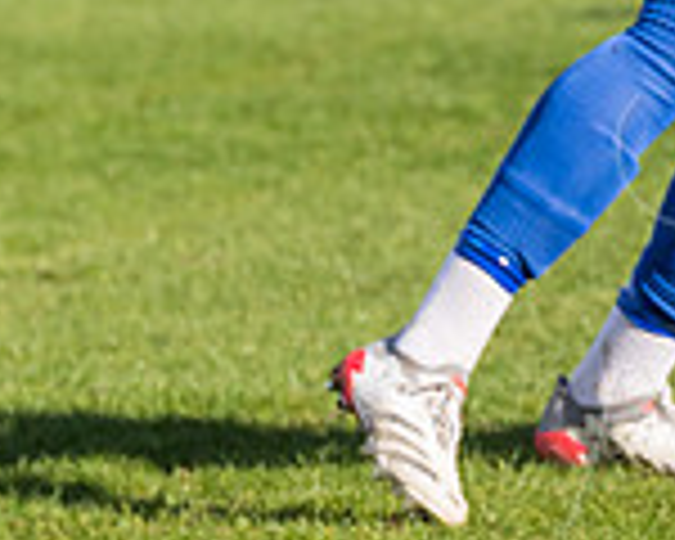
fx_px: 12945
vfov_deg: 2.4
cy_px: -413
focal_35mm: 648
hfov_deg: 3.0
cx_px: 1559
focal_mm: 91
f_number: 4
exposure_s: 1/3200
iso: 200
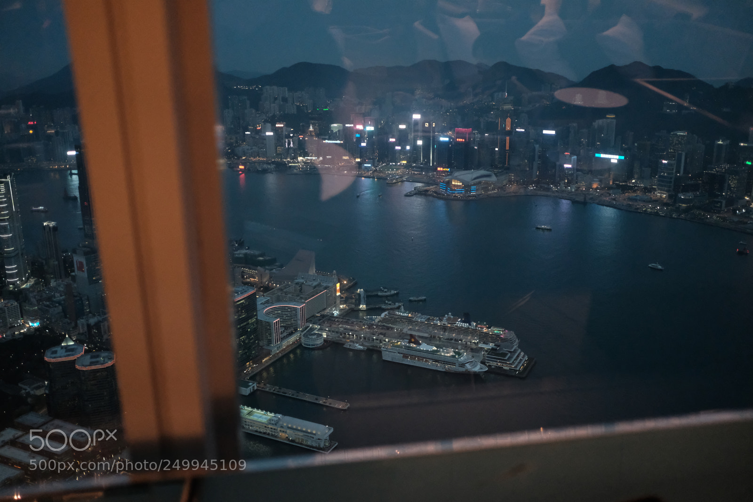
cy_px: 251
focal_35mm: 35
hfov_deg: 54.4
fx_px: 732
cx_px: 376
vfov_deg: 37.9
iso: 5000
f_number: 2
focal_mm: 23
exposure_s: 1/250
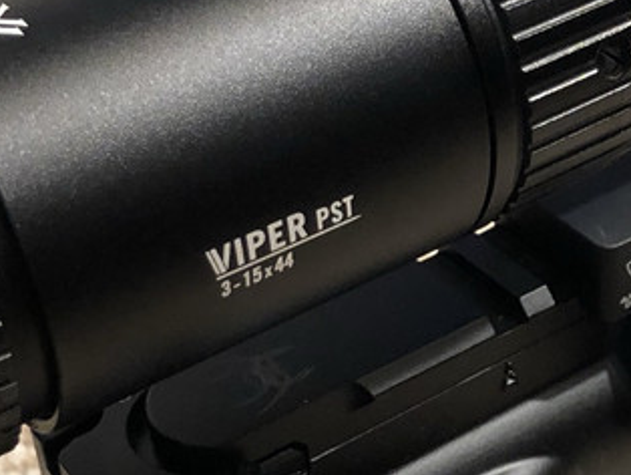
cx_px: 435
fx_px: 1733
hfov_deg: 20.5
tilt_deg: -51.6
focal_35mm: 95
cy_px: 282
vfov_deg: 15.6
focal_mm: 3.99
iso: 100
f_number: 1.8
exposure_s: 1/12
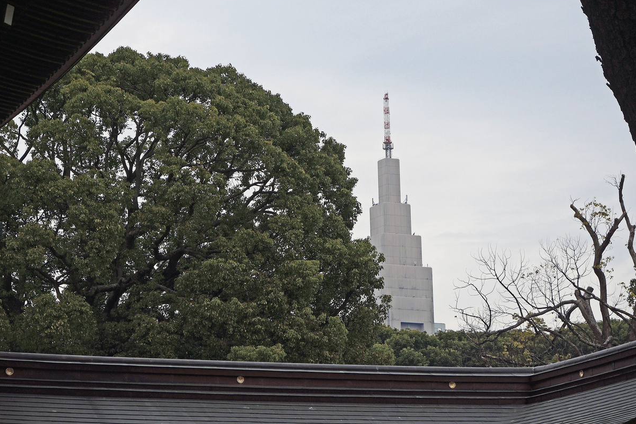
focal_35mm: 141
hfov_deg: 14.5
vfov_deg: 9.7
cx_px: 318
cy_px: 189
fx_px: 2491
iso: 80
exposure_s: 1/640
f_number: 3.5
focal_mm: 28.4
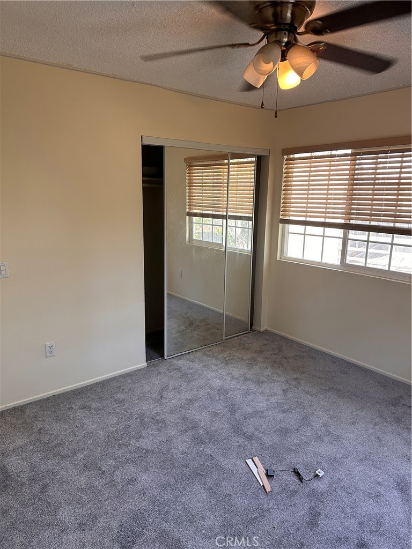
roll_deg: -2.5
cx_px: 206
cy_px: 274
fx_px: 381
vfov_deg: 71.6
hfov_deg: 56.8
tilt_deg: -11.7
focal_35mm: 24
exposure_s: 1/120
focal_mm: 6.86
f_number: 1.78
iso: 200
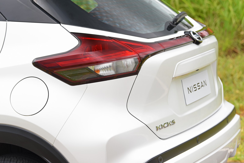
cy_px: 82
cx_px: 122
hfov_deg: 17.1
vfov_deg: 11.4
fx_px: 814
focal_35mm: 120
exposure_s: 1/200
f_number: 5.6
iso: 250
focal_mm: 120
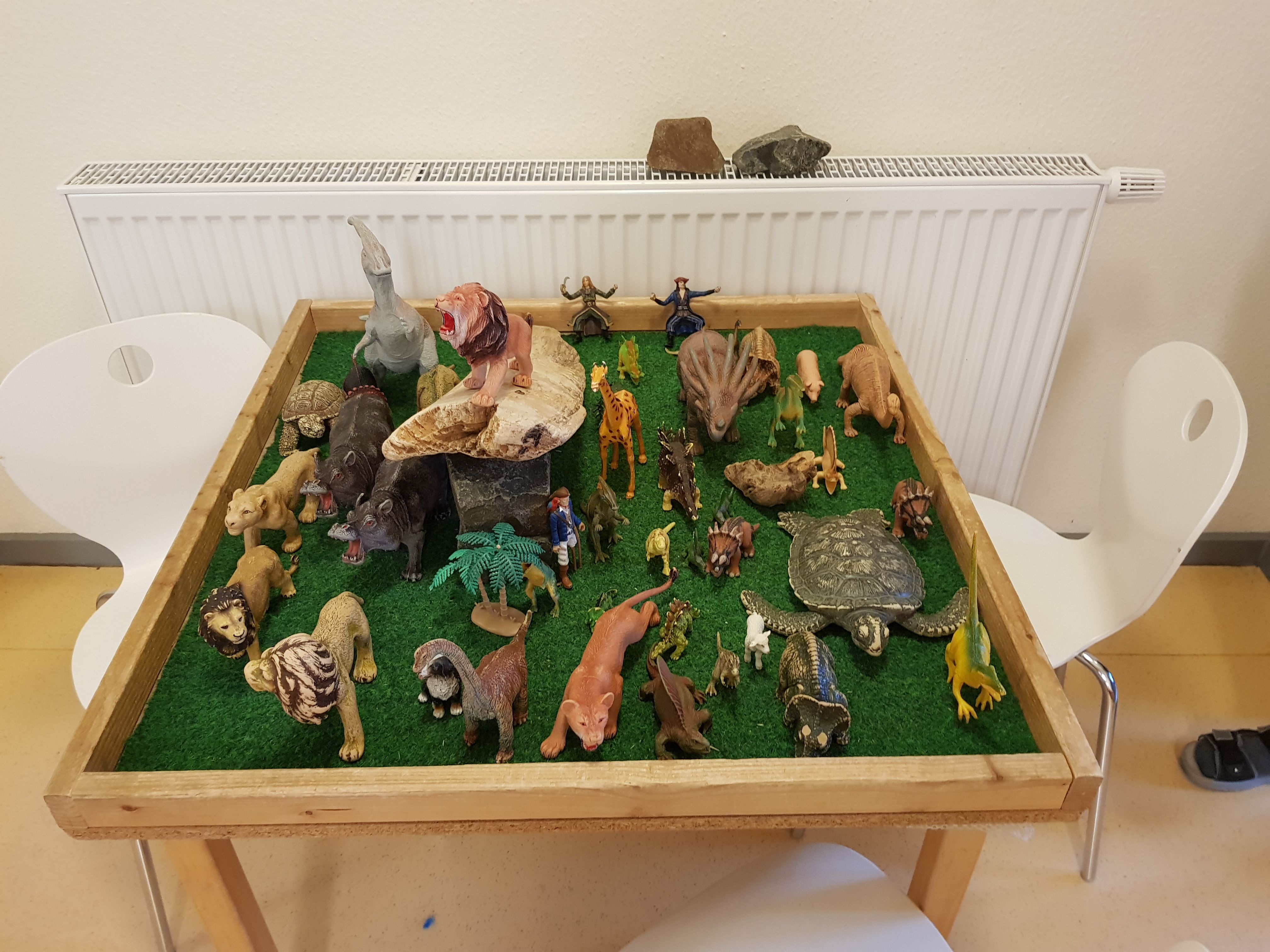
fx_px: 954
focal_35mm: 26
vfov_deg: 53.1
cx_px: 635
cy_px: 476
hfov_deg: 67.3
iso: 250
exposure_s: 1/25
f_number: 1.7
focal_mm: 4.2
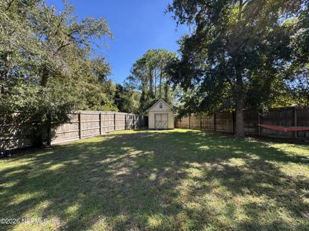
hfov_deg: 102.1
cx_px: 154
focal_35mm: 14
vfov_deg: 85.6
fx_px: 125
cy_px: 116
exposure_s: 1/386
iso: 40
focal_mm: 2.22
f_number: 2.2
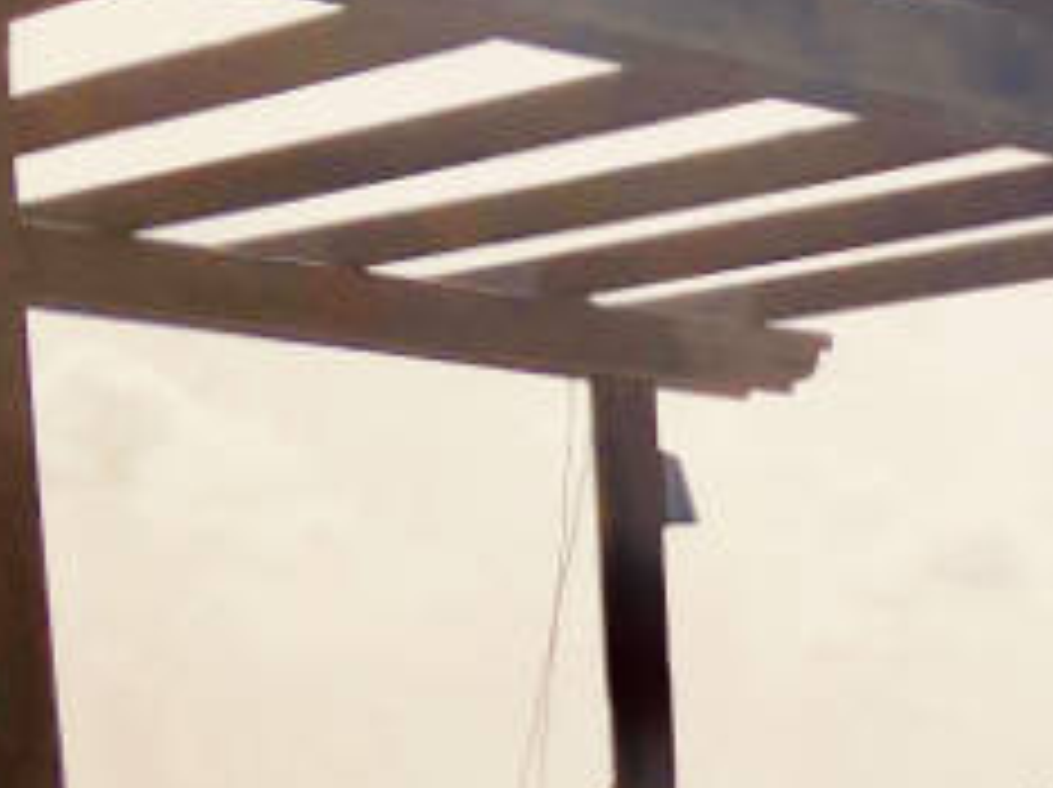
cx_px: 1917
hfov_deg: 14.9
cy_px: 1526
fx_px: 3495
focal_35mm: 115
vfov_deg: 11.7
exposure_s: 1/4367
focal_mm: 4
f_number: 1.8
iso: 20
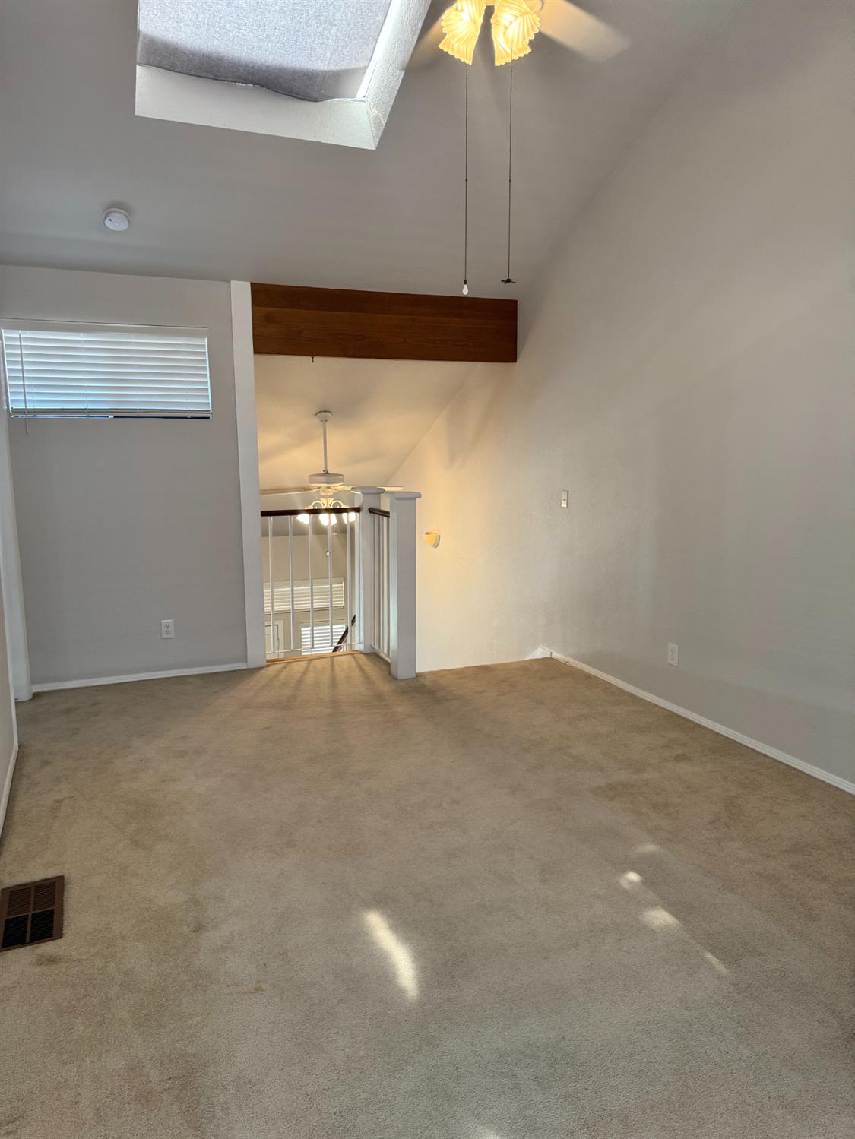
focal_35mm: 24
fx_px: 790
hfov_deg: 56.8
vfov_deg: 71.6
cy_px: 570
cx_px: 428
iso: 125
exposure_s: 1/60
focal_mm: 6.76
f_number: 1.78
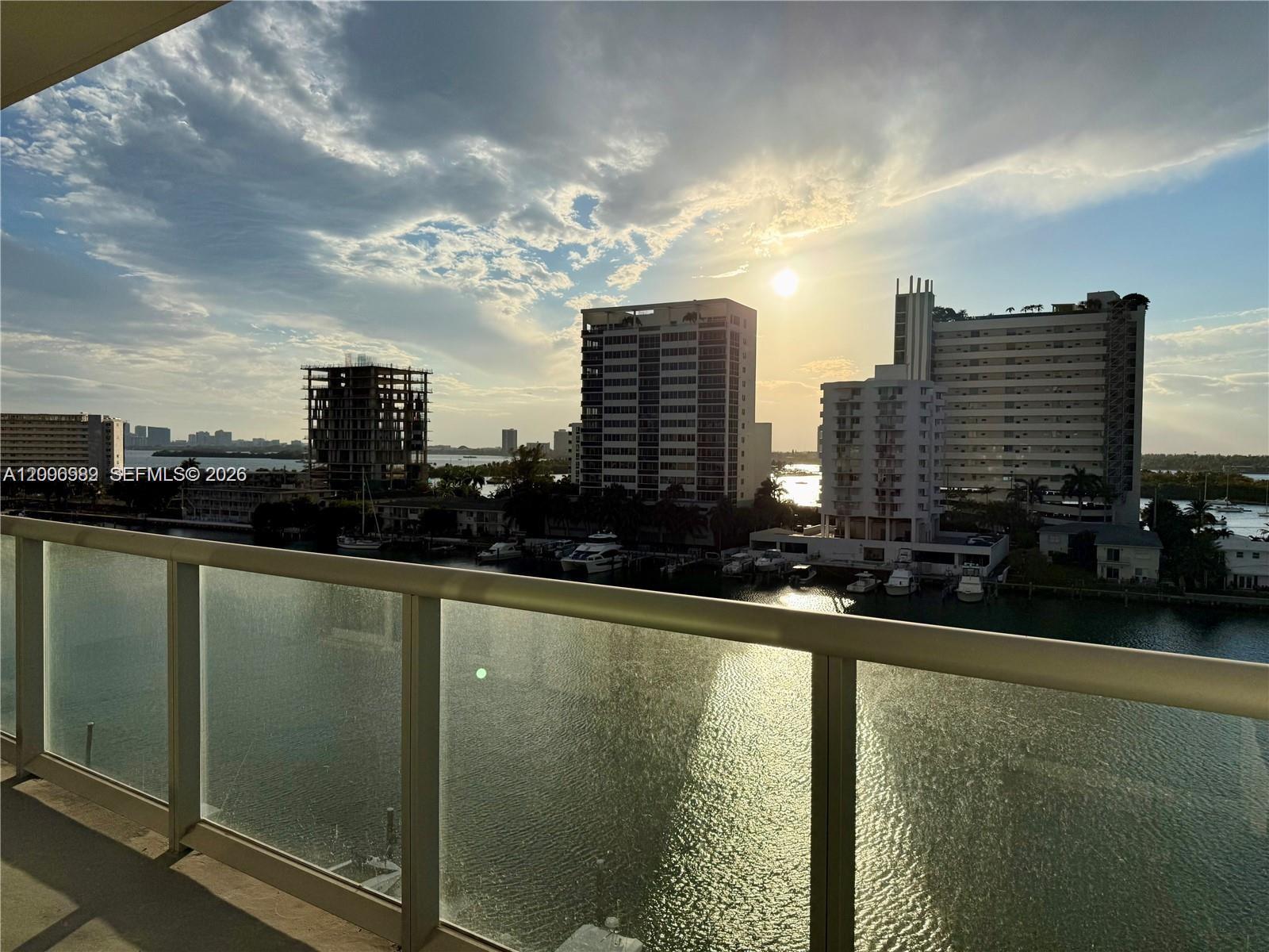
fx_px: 880
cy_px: 476
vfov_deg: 56.8
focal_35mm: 24
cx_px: 634
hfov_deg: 71.6
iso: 64
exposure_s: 1/32258
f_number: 1.78
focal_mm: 6.76
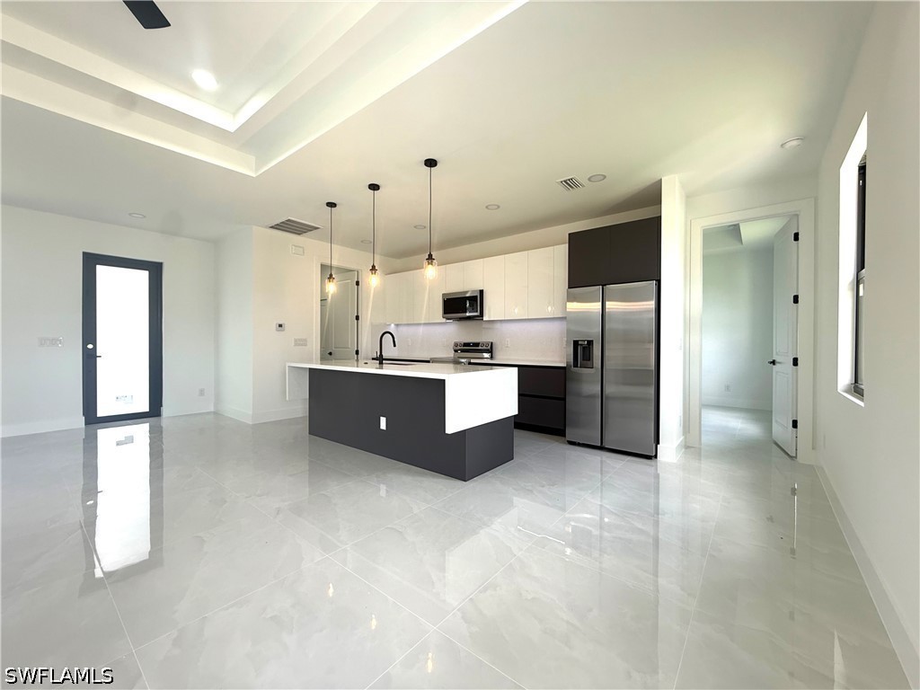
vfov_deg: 85.7
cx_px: 460
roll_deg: -0.3
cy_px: 345
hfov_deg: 102.1
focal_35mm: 14
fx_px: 372
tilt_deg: +0.5
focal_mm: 2.22
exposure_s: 1/120
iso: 80
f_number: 2.2
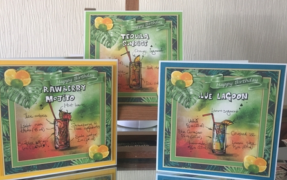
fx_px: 243
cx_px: 144
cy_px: 89
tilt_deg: -9.4
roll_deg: -0.8
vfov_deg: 40.6
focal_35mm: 31
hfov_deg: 61.2
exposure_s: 1/33
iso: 64
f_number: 2.2
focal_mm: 4.15
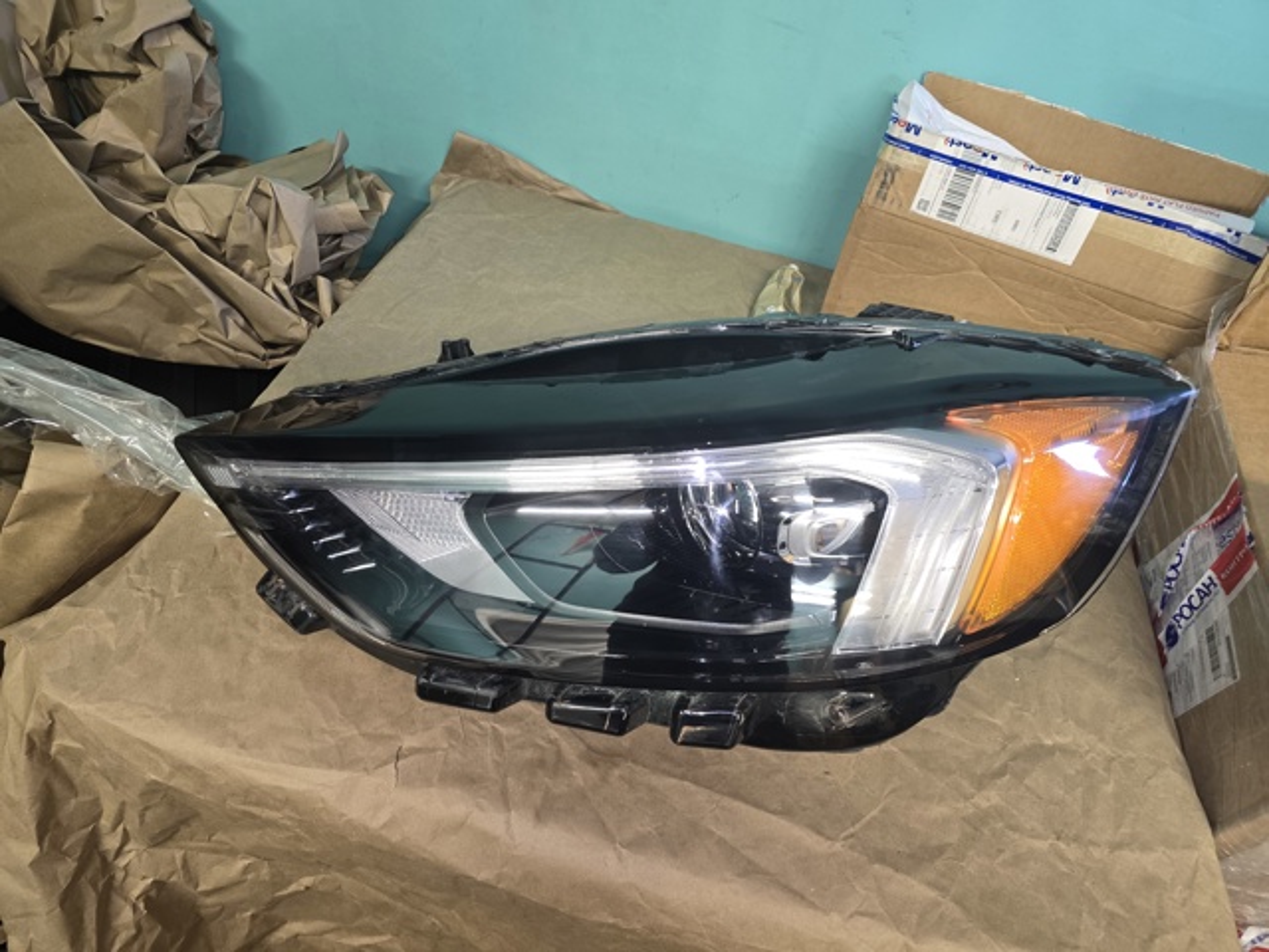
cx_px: 634
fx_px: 843
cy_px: 476
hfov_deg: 73.9
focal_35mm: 23
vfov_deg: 58.9
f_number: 1.7
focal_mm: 6.3
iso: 125
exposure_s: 1/25
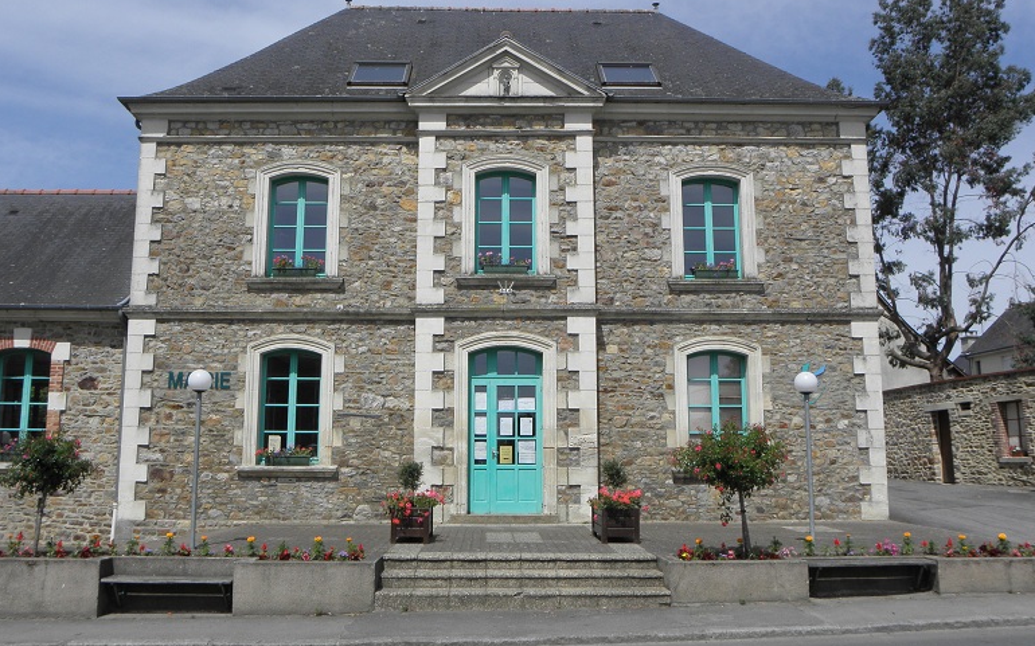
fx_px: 987
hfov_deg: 55.3
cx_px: 504
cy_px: 302
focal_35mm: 35
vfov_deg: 36.3
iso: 64
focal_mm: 5.71
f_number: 5.6
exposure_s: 1/400
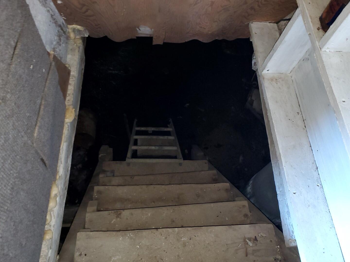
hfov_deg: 67.3
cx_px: 175
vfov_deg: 53.1
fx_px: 263
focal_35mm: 26
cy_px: 131
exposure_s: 1/6
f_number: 2.4
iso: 320
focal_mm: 4.3
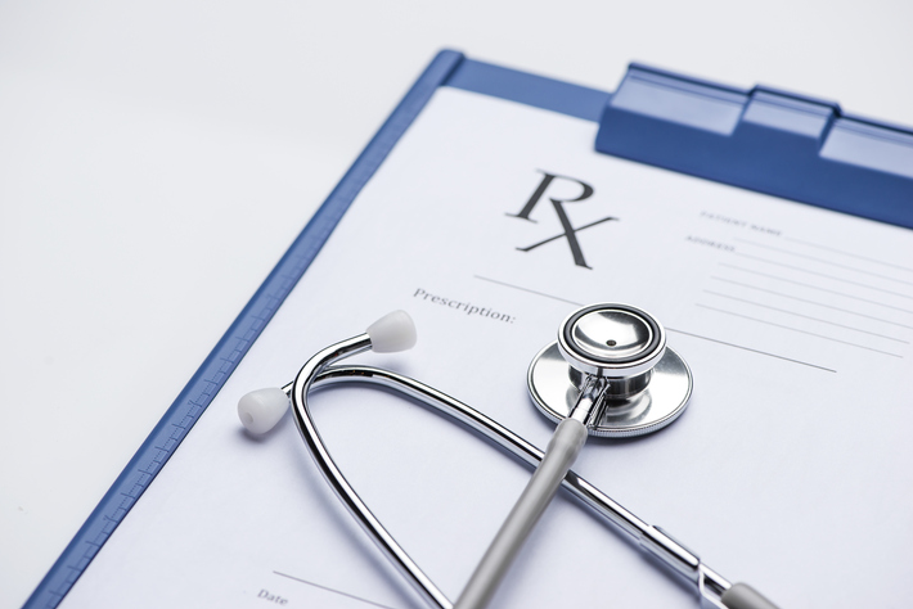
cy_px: 300
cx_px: 454
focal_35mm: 107
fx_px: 2715
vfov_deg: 12.8
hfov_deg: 19.1
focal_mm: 105
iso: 200
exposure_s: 1/250
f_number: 7.1
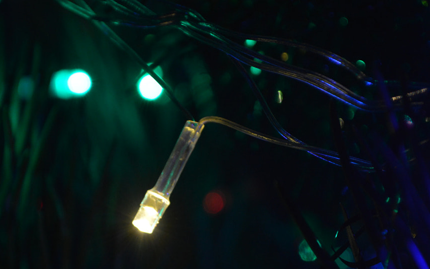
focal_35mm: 142
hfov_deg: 14.7
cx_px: 142
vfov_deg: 9.2
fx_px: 1664
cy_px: 206
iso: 400
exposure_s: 1/25
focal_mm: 50
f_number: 5.6
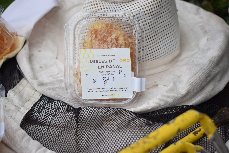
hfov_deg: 42.3
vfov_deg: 28.9
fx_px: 296
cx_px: 114
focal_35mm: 46
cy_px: 76
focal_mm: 31
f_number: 4.2
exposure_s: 1/100
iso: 100
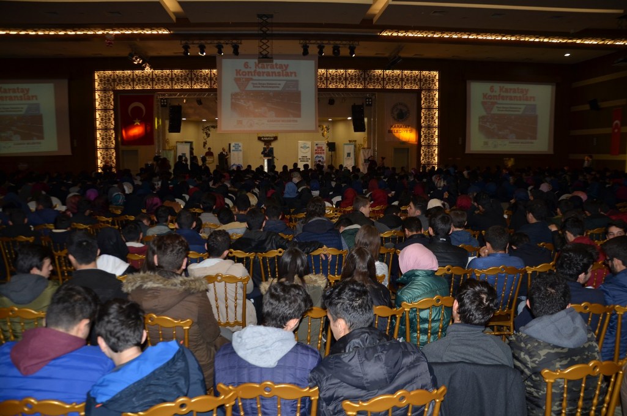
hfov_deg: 67.5
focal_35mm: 27
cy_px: 208
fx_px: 469
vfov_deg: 47.7
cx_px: 314
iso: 200
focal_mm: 18
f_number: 3.5
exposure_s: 1/60
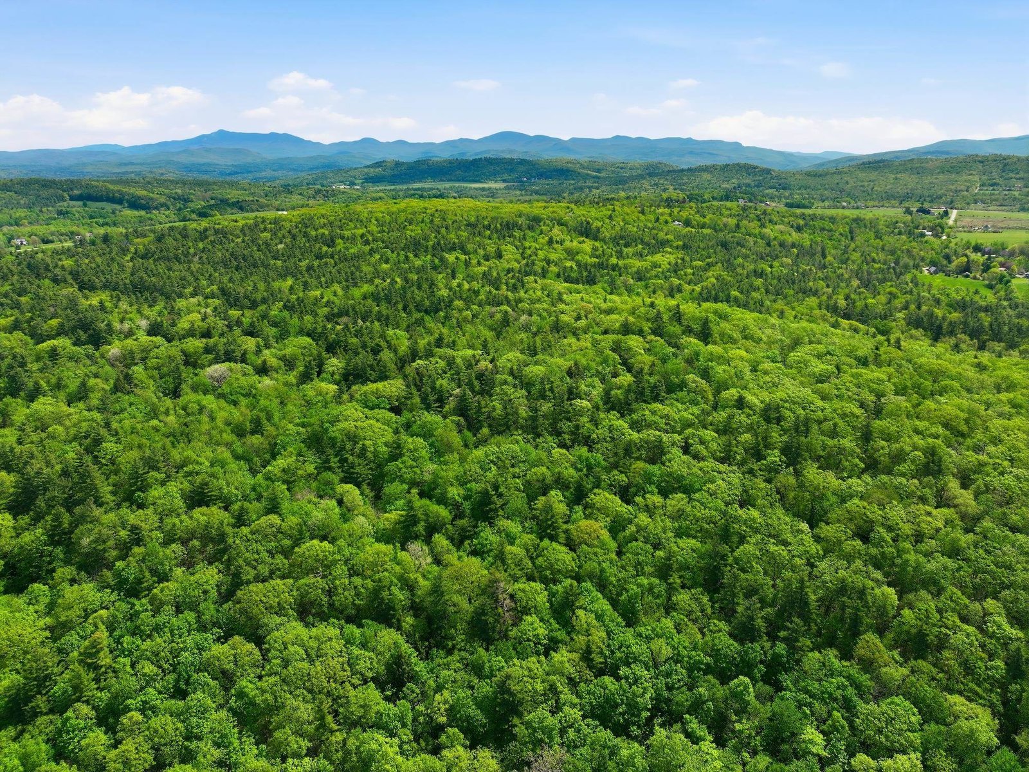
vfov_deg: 56.8
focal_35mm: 24
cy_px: 386
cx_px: 514
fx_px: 713
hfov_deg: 71.6
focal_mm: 12.3
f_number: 2.8
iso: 110
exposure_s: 1/2500
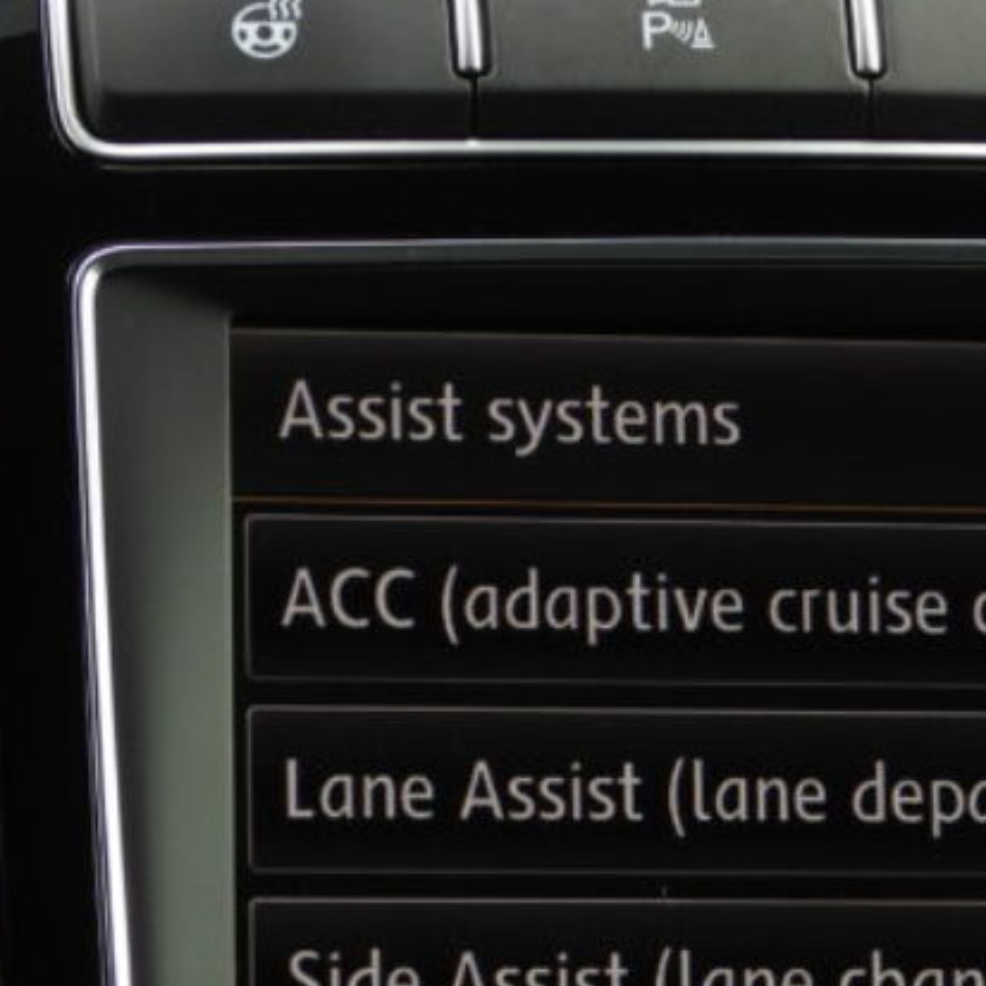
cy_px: 941
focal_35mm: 274
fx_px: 8830
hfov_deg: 6.4
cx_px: 1000
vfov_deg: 6.4
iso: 100
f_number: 3.5
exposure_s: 1/160
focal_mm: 14.4
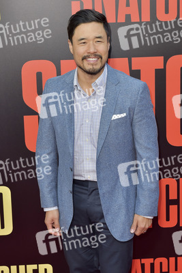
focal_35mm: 70
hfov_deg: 19.5
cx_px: 91
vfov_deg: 28.8
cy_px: 136
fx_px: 530
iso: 500
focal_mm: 70
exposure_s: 1/320
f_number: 6.3
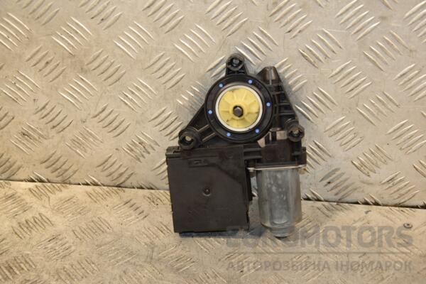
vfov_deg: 18.2
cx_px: 213
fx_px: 887
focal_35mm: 75
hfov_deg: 27.0
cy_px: 142
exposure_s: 1/160
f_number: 5
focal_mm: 50
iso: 800
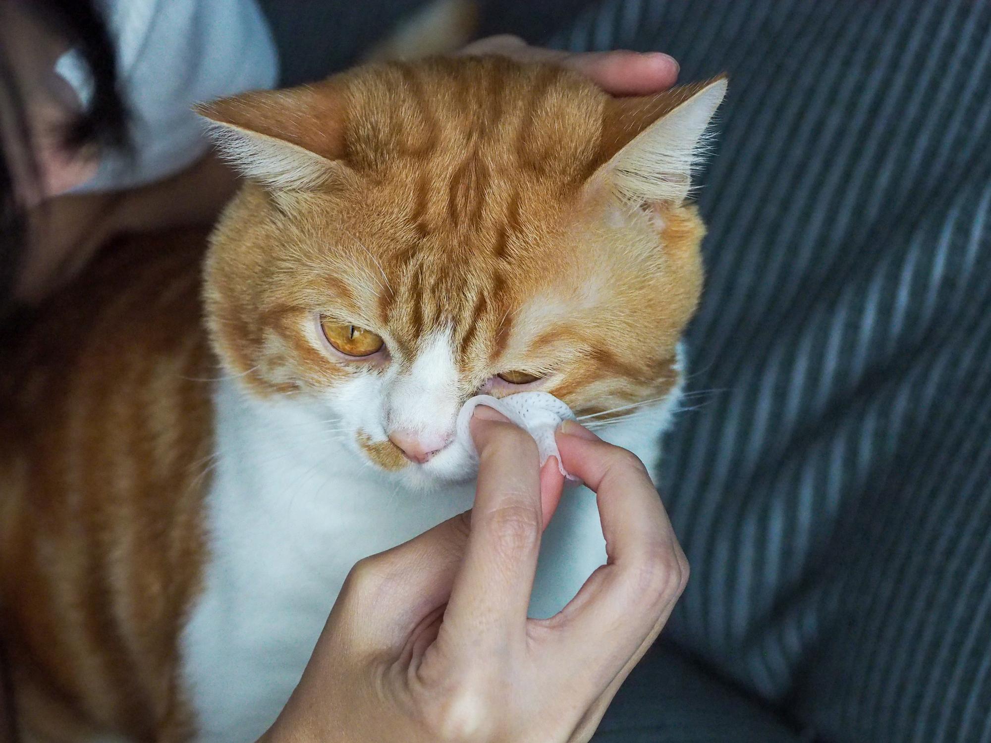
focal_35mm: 114
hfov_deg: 17.3
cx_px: 496
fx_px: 3264
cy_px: 372
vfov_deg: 13.0
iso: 3200
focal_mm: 57
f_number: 4
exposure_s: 1/1600
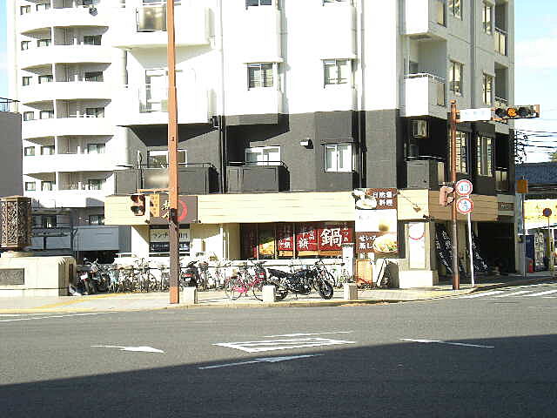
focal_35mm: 74
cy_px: 209
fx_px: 1191
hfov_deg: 26.3
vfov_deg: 19.9
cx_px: 278
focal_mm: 12.3
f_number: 4.6
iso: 89
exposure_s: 1/270
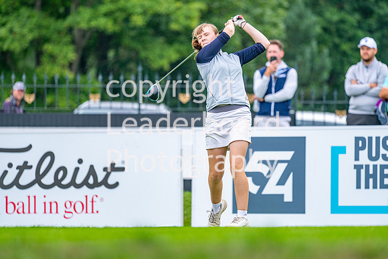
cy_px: 130
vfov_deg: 4.6
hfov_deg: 6.9
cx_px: 194
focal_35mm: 300
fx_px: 3234
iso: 400
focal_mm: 300
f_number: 4.5
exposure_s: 1/2000
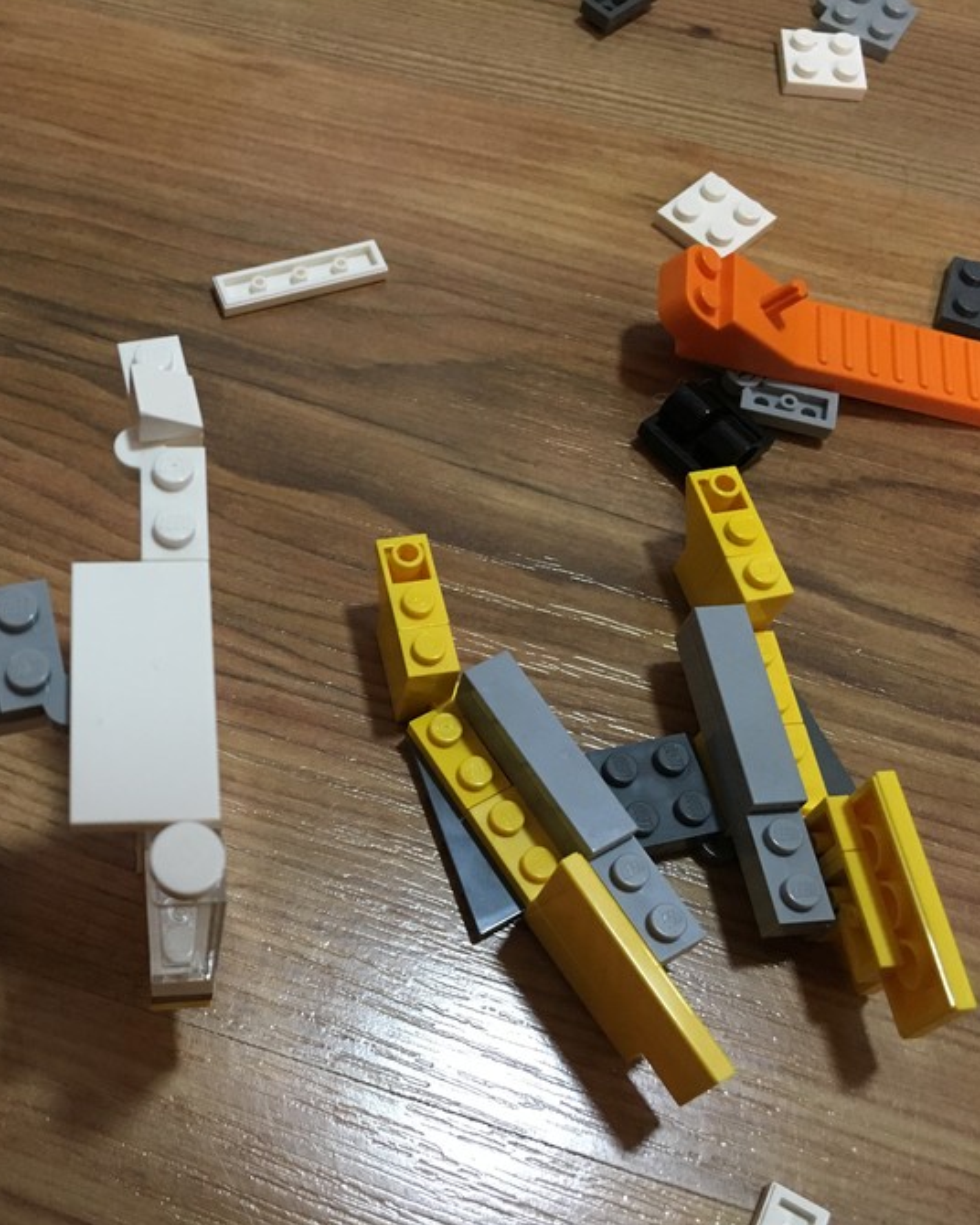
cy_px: 615
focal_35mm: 38
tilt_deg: -61.4
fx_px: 1378
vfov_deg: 47.9
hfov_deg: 37.6
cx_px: 186
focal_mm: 4.15
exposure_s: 1/33
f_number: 2.2
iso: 160
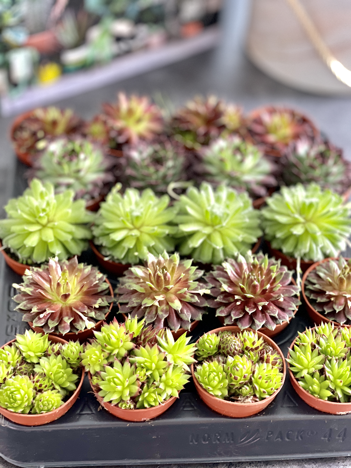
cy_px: 234
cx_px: 176
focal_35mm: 64
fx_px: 865
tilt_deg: -45.3
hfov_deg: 22.9
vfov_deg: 30.3
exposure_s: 1/25
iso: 400
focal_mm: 7.5
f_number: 2.2
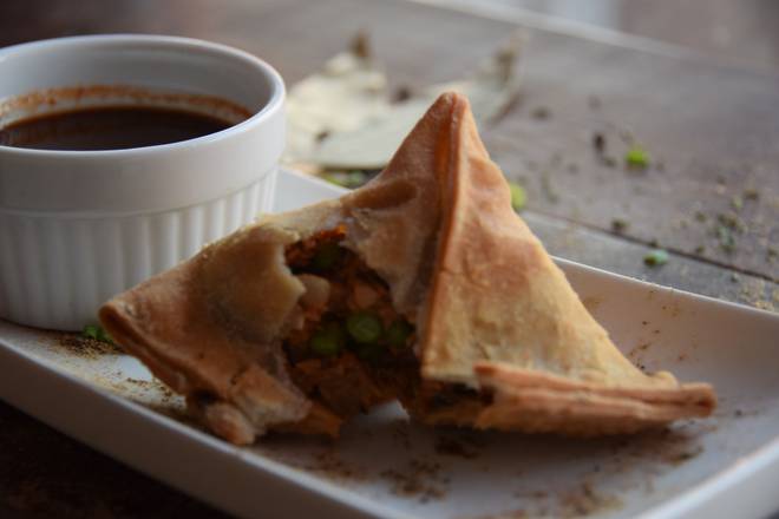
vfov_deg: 14.0
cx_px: 390
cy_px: 260
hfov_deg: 20.9
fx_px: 2110
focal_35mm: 98
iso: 400
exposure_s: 1/60
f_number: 5
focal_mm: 65
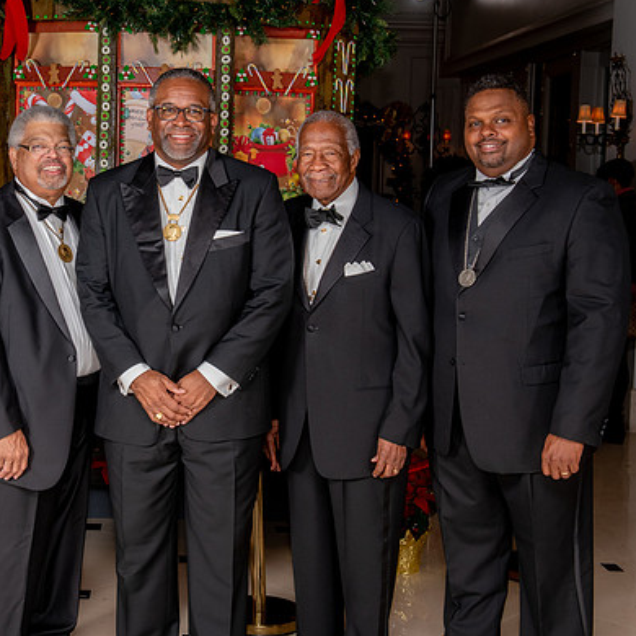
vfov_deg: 29.5
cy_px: 276
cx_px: 179
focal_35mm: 58
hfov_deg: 29.2
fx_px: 1206
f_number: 6.3
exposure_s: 1/100
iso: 400
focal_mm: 40
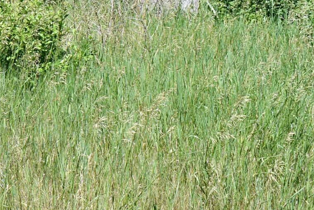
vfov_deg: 11.3
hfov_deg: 15.7
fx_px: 1038
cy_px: -23
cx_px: -168
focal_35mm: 119
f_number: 8
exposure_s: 1/250
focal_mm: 20
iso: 100
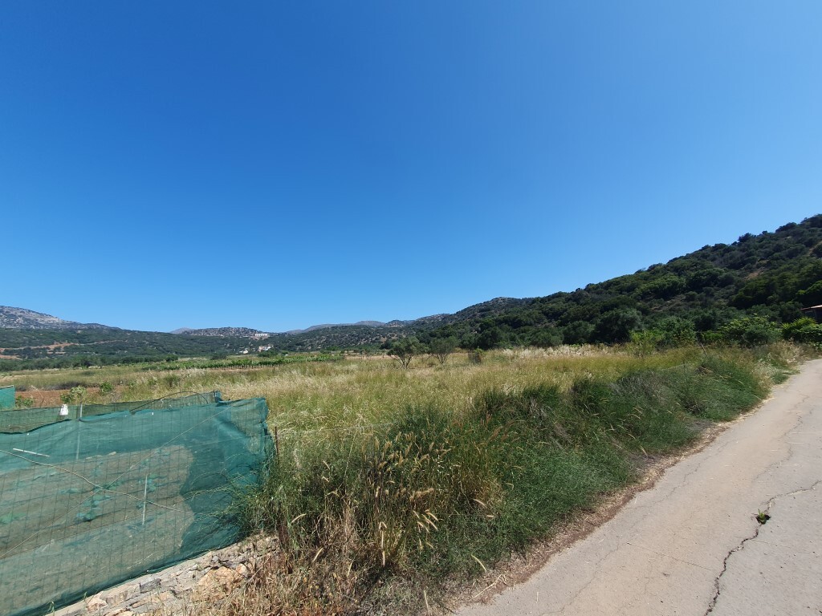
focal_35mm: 13
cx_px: 411
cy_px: 308
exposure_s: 1/1002
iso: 50
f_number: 2.2
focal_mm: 1.8
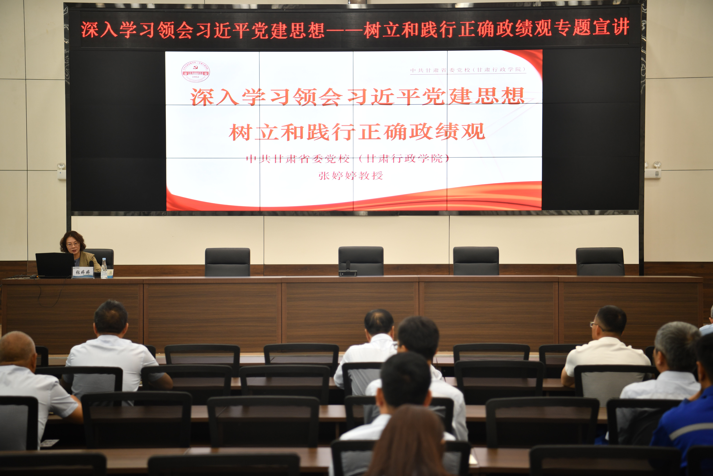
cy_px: 238
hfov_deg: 34.5
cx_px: 356
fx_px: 1149
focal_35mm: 58
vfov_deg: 23.4
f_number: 2.8
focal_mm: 58
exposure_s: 1/60
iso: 360
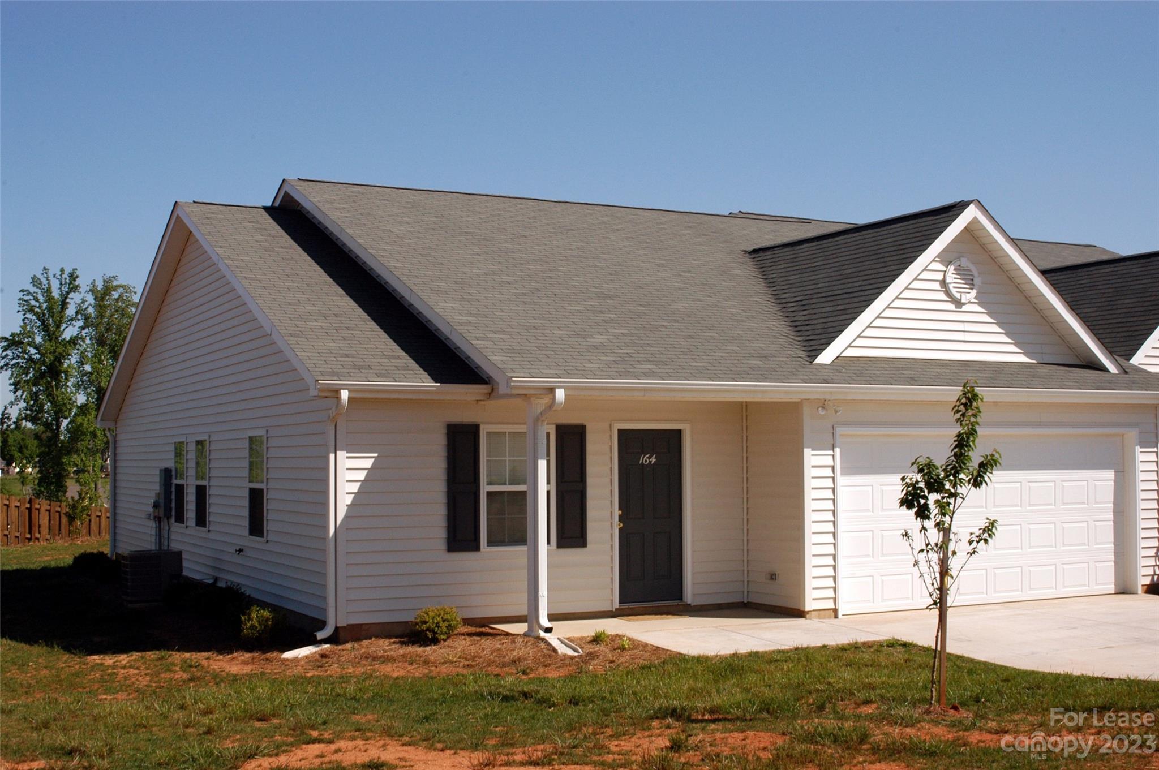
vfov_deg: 31.8
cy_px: 385
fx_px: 1351
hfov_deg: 46.4
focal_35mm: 42
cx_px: 580
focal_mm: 28
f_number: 11
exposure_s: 1/500
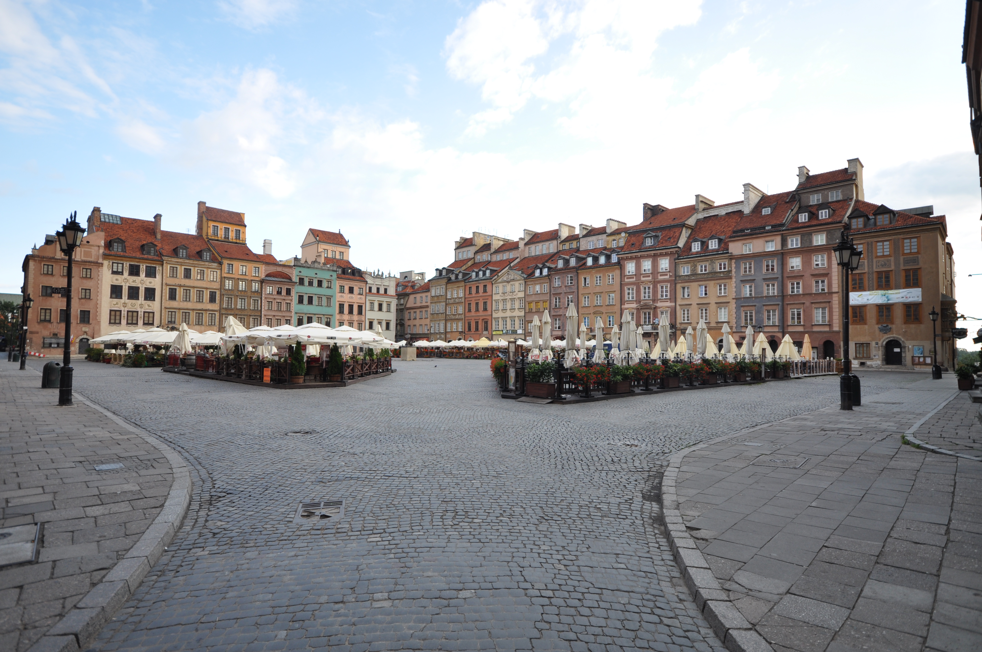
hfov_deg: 90.1
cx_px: 491
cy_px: 326
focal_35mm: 18
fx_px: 490
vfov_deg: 67.2
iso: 200
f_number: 6.3
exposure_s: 1/160
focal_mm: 12
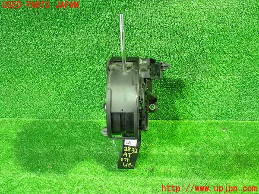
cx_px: 130
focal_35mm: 32
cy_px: 97
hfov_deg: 56.8
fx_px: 239
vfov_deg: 44.2
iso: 1600
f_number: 2.4
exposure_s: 1/30
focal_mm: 5.79
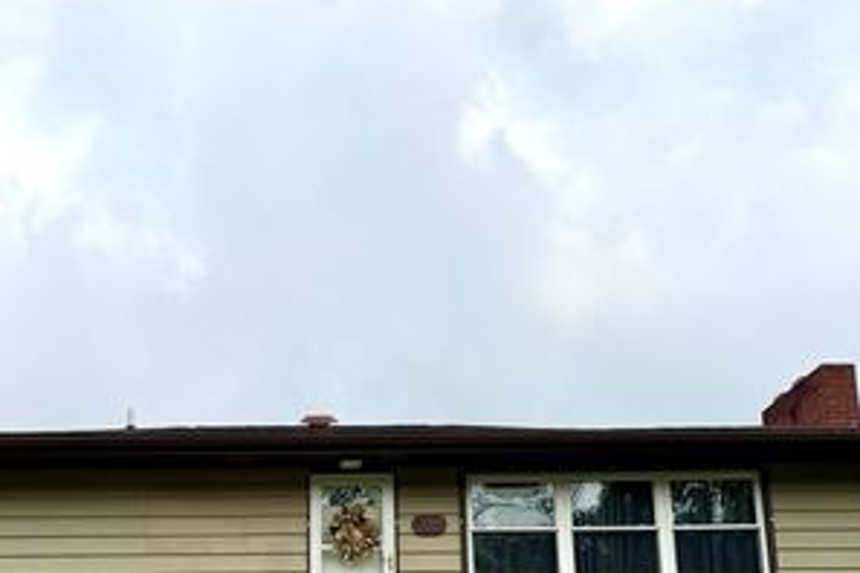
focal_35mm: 42
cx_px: 345
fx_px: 1003
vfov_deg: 30.4
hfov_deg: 46.1
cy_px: 522
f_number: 1.78
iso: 80
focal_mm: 6.76
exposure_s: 1/10309
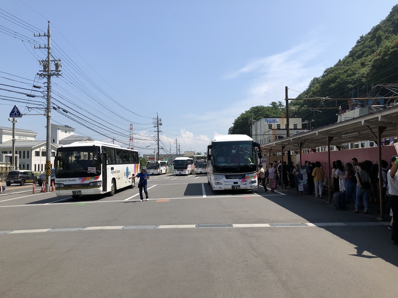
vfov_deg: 49.7
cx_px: 199
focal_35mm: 28
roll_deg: +0.4
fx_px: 322
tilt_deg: +0.8
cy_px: 149
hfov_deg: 63.4
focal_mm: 3.99
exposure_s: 1/2404
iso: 20
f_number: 1.8
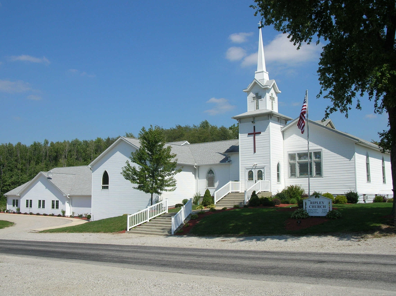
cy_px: 148
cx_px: 198
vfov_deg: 39.6
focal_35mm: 36
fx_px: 411
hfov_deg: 51.4
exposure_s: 1/1027
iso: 50
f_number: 3.7
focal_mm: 6
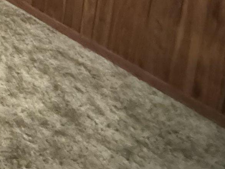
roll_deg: -2.3
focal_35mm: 73
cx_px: -170
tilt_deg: -10.4
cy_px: -92
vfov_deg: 17.8
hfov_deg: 20.0
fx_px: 475
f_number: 2.2
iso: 1250
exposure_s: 1/30
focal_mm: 2.22
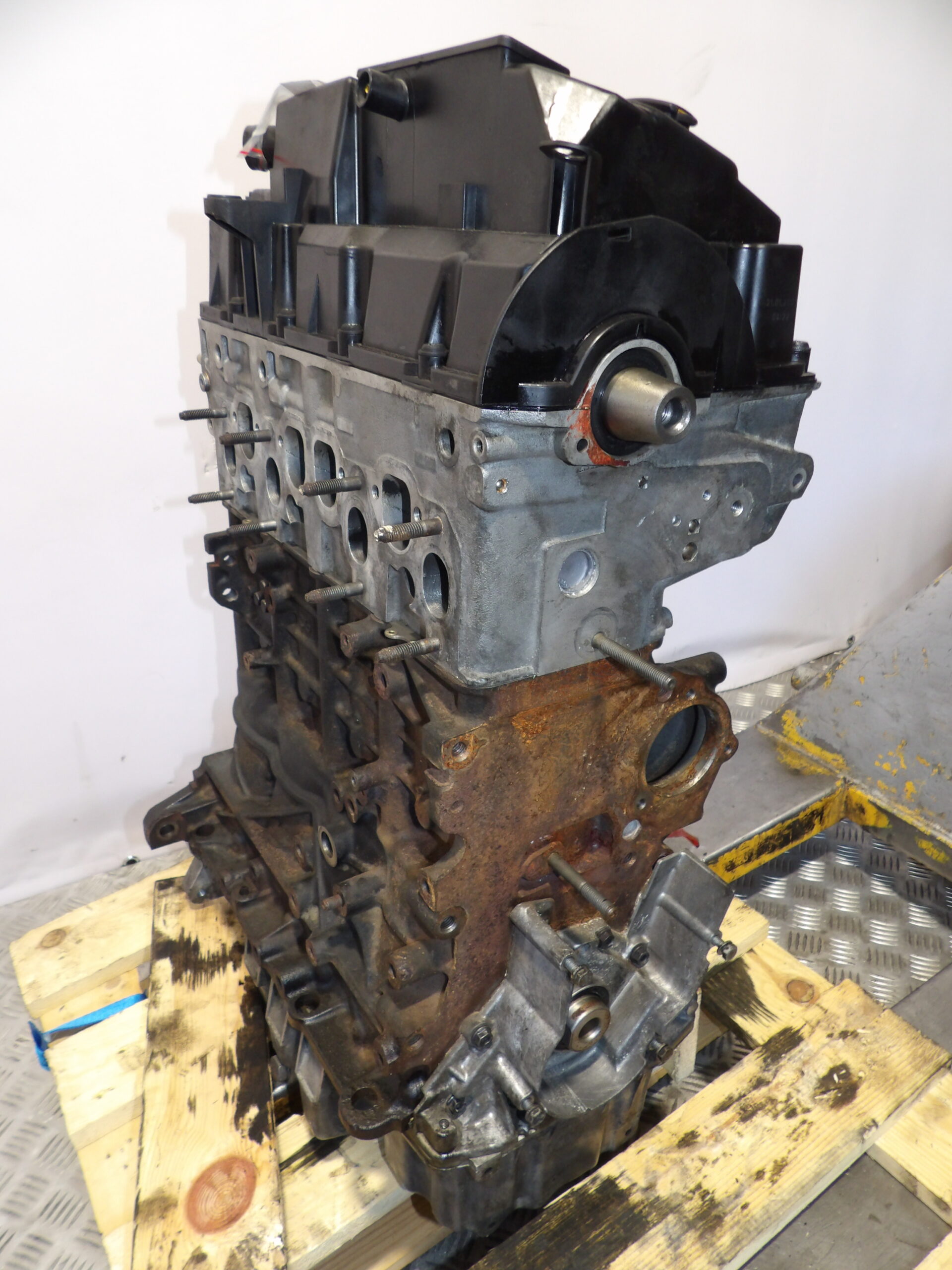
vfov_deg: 71.6
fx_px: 880
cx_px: 476
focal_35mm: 24
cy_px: 635
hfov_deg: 56.8
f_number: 2.8
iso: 200
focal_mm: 4.3
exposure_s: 1/33
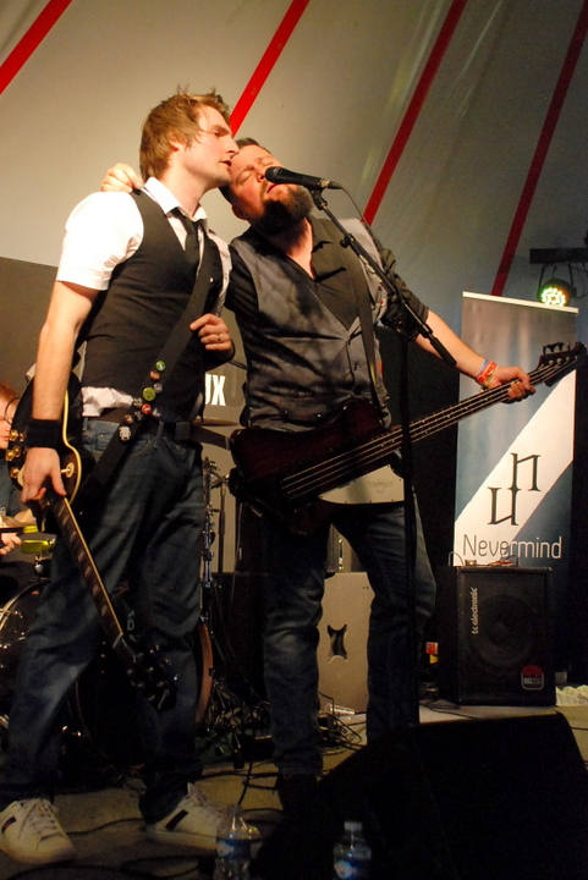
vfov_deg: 42.3
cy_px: 440
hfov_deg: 29.0
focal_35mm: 46
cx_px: 294
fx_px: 1138
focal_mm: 31
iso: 1600
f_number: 4
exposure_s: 1/200
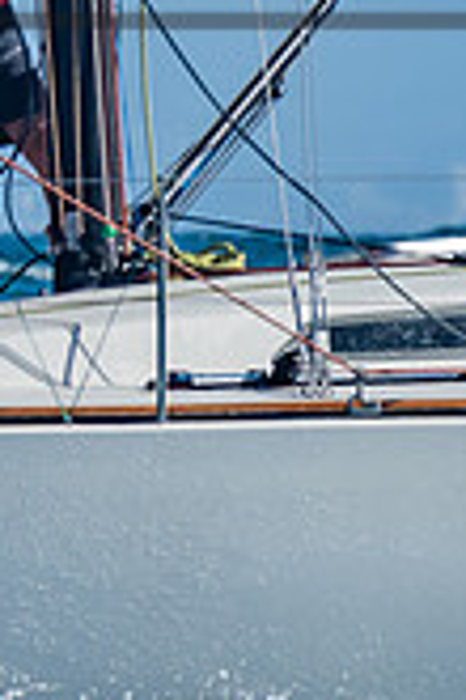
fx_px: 25123
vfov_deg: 1.6
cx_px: -1207
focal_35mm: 1294
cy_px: -14
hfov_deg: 1.1
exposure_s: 1/640
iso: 160
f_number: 6.3
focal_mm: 200
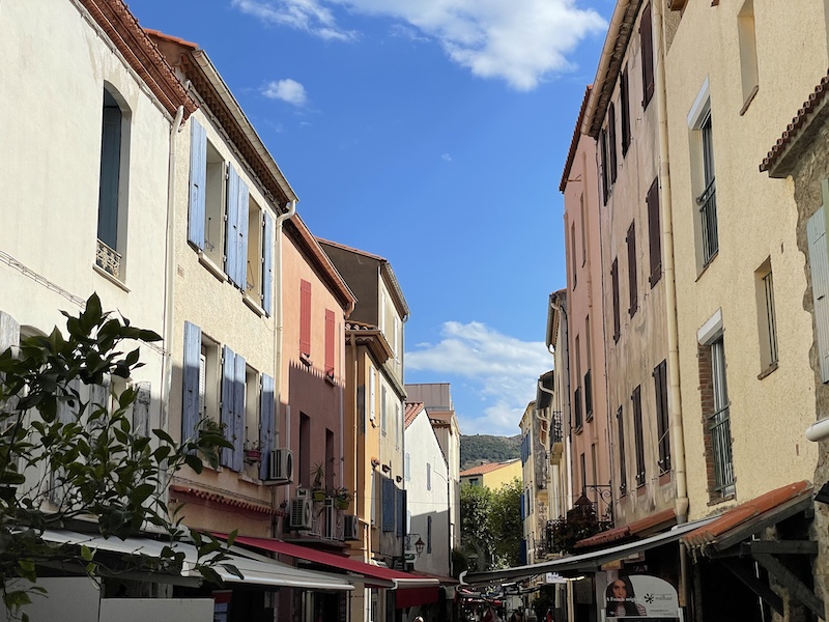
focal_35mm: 52
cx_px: 414
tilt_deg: +13.7
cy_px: 311
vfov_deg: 28.0
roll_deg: +1.0
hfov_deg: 36.8
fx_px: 1245
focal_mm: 6
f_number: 2
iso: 25
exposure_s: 1/2994
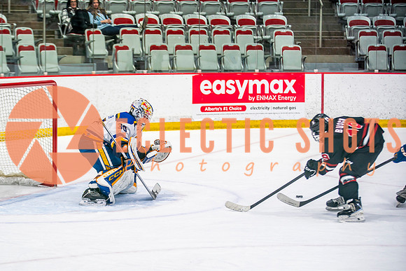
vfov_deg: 10.3
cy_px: 163
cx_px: 149
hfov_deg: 15.4
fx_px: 1500
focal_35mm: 133
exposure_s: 1/640
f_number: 2.8
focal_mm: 105
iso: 400
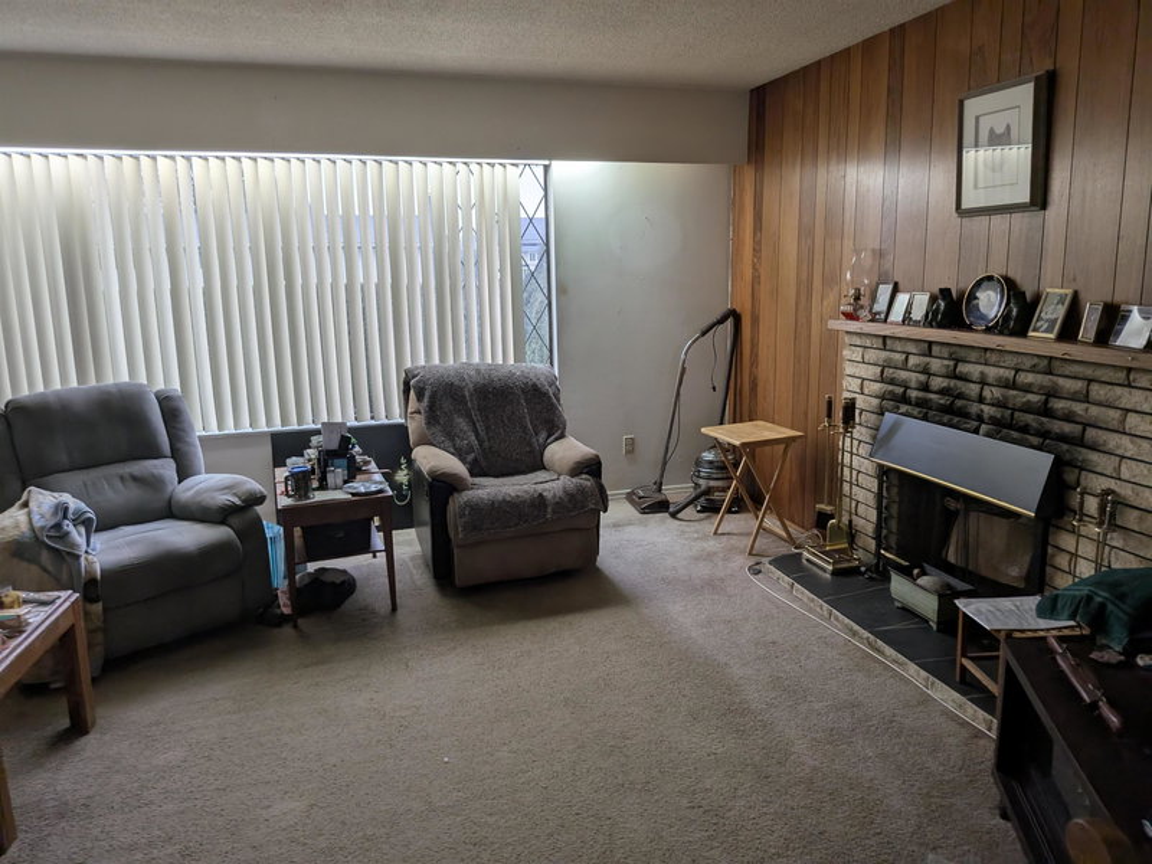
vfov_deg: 56.8
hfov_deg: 71.6
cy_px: 432
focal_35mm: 24
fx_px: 799
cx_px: 576
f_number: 1.7
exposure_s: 1/40
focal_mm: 4.53
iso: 52
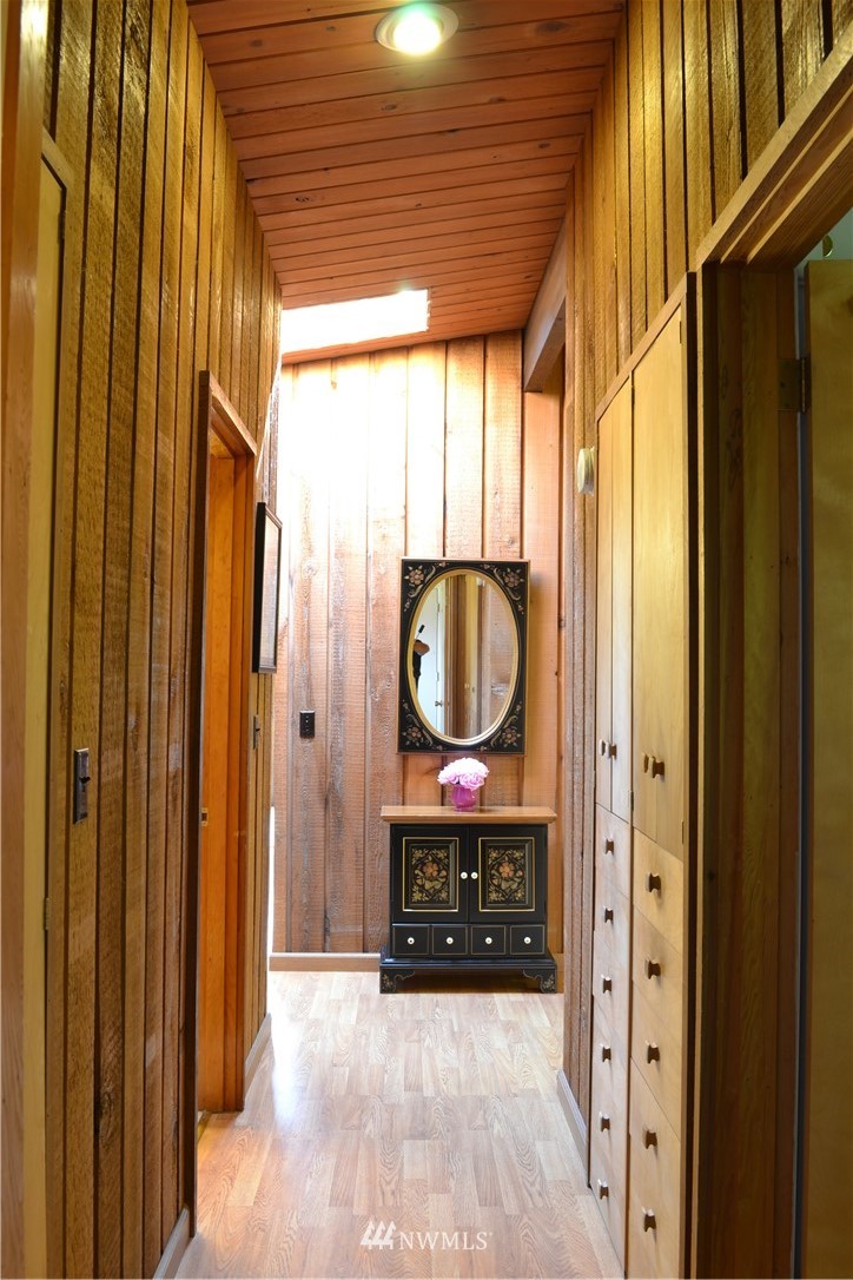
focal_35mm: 30
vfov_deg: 61.9
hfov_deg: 43.6
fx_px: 1066
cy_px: 640
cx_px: 426
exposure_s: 2
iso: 100
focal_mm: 20
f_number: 9
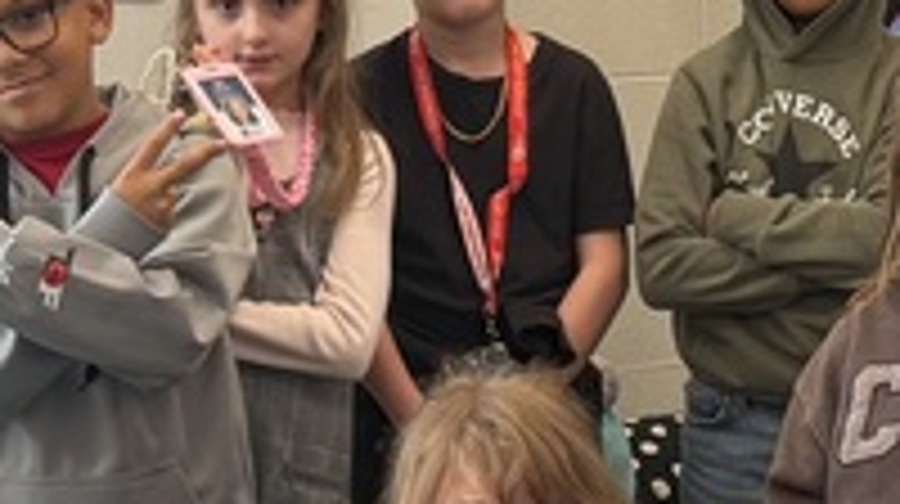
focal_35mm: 134
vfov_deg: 9.0
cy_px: 468
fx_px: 3194
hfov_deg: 16.0
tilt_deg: -12.9
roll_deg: +1.2
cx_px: 536
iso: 200
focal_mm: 6.76
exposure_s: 1/100
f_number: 1.78
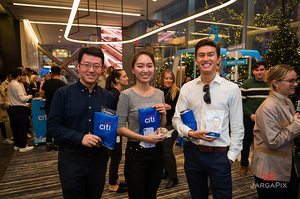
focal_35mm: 27
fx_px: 225
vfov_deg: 47.9
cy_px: 100
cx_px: 150
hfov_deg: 67.4
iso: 400
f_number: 3.2
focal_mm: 27
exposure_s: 1/200
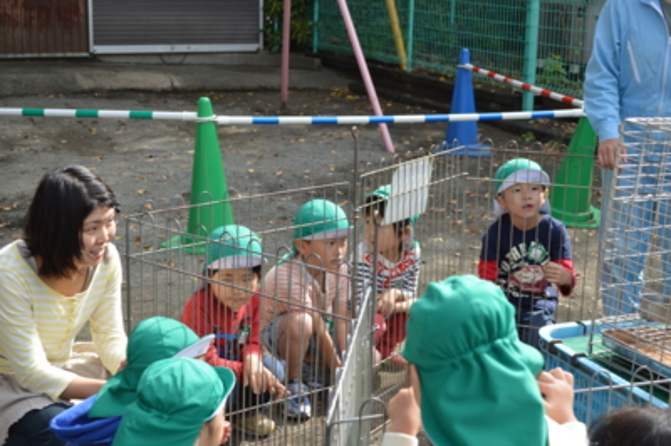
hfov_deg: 31.9
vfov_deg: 21.5
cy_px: 223
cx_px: 336
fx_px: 1173
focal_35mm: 63
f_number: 5.6
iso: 100
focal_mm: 42
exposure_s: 1/125
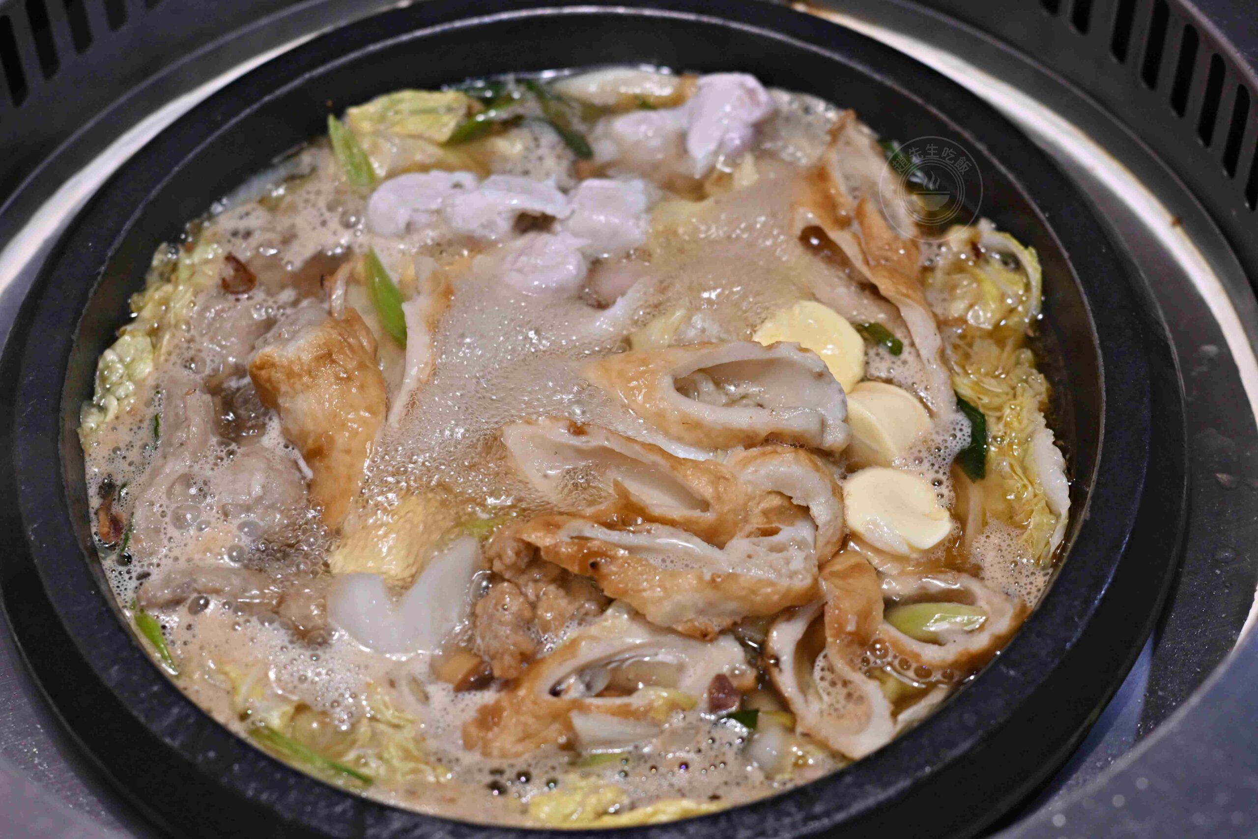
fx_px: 2621
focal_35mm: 75
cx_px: 629
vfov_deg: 18.2
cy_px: 420
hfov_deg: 27.0
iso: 560
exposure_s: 1/200
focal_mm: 50
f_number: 2.8
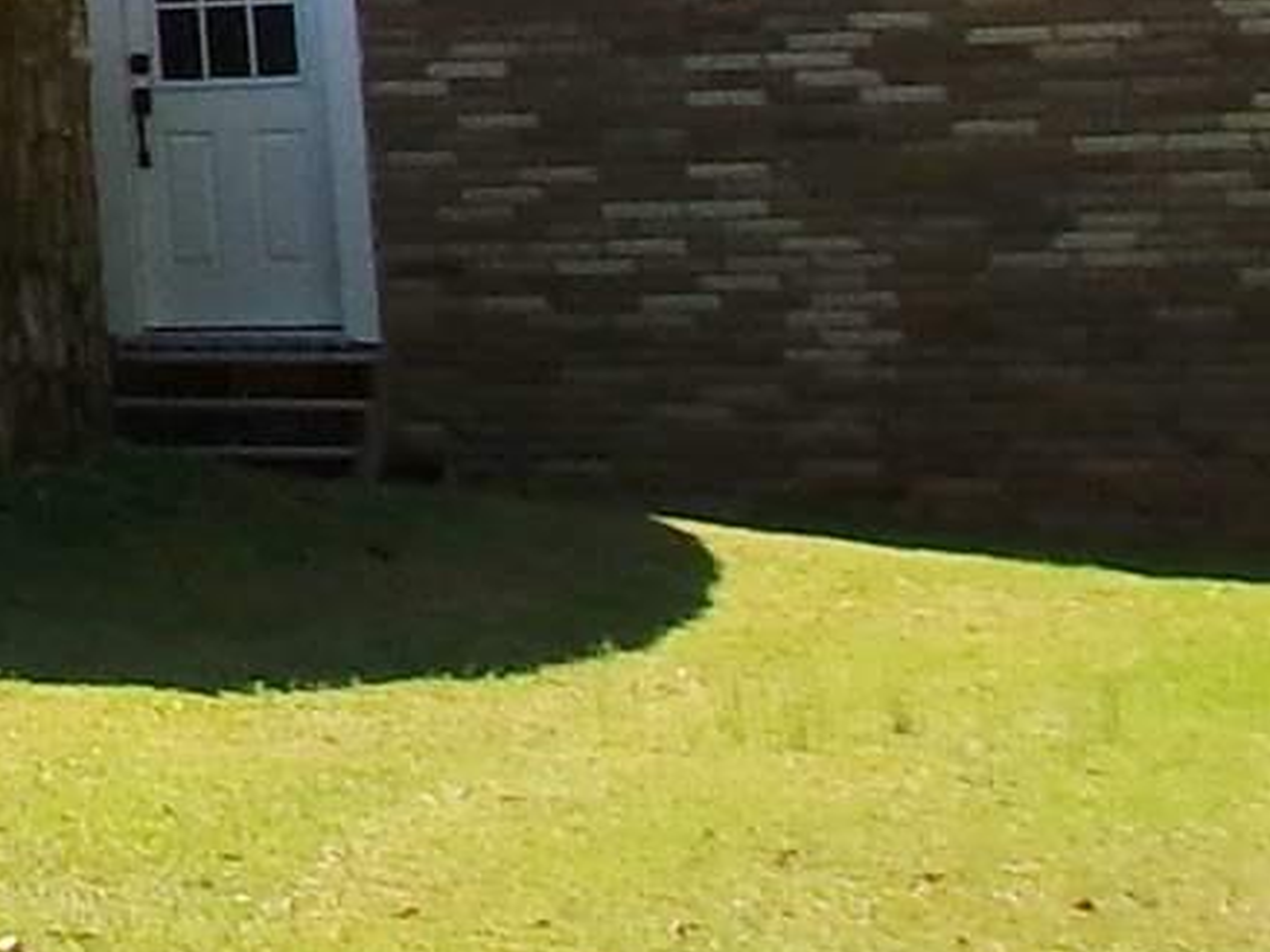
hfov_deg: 10.1
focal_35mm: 169
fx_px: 6200
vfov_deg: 8.4
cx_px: -1803
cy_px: -873
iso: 100
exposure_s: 1/600
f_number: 4.4
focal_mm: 4.3
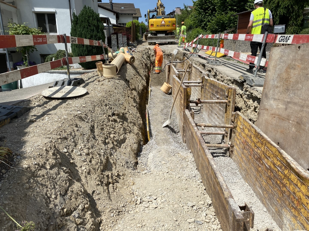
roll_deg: +0.0
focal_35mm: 26
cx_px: 154
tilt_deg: -16.4
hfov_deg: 67.3
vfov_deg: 53.1
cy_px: 116
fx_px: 232
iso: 32
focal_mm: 4.25
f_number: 1.8
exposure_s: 1/3497
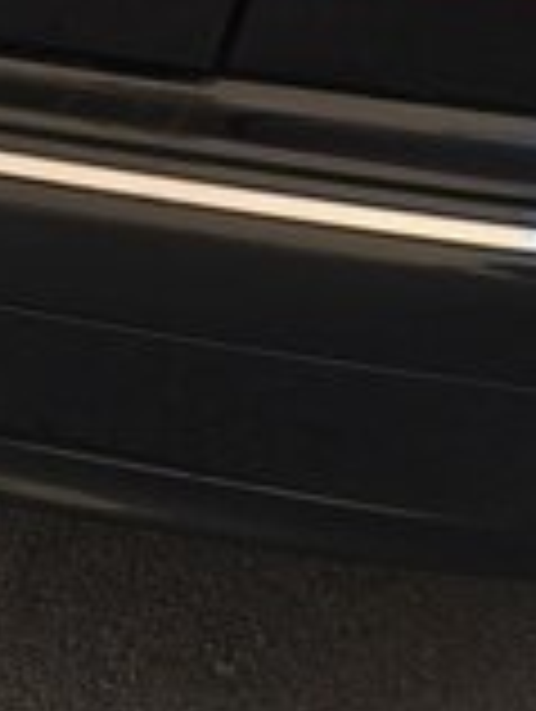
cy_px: -220
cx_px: 811
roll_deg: -4.5
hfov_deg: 15.1
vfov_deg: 19.7
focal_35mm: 91
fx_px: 1874
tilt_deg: -10.2
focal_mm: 4.15
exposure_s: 1/370
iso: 32
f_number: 2.2
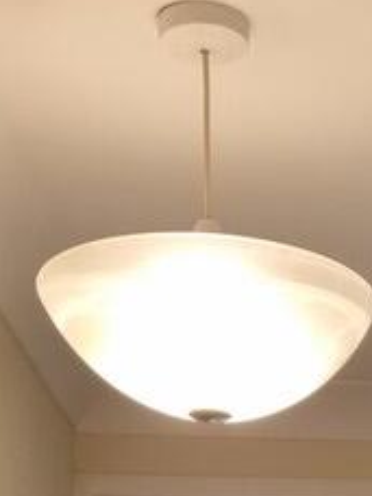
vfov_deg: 13.7
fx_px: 1676
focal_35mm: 117
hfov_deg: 12.4
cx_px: 450
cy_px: 1068
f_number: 1.8
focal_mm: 5.4
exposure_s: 1/100
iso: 160
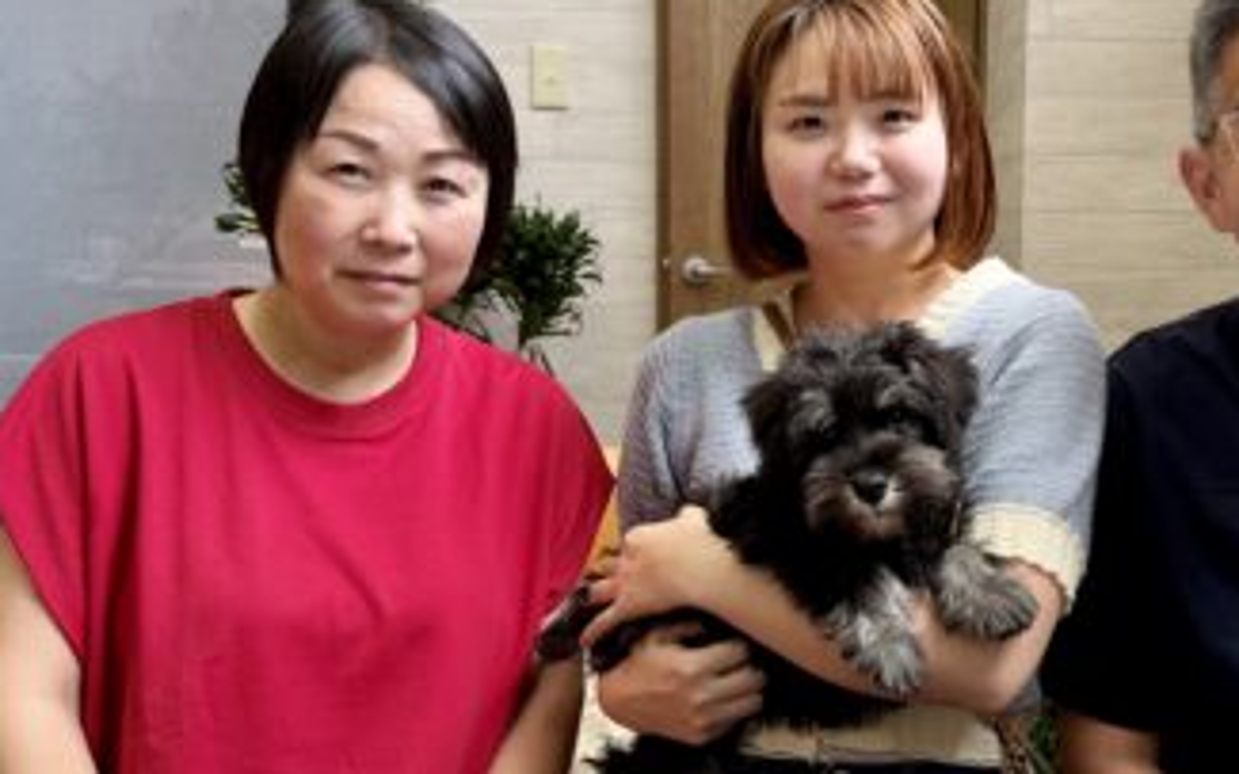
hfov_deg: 41.8
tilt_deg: -4.7
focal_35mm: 47
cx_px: 869
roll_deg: +0.0
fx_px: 1587
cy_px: 355
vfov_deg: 27.4
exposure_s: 1/104
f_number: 1.78
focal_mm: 6.76
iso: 100
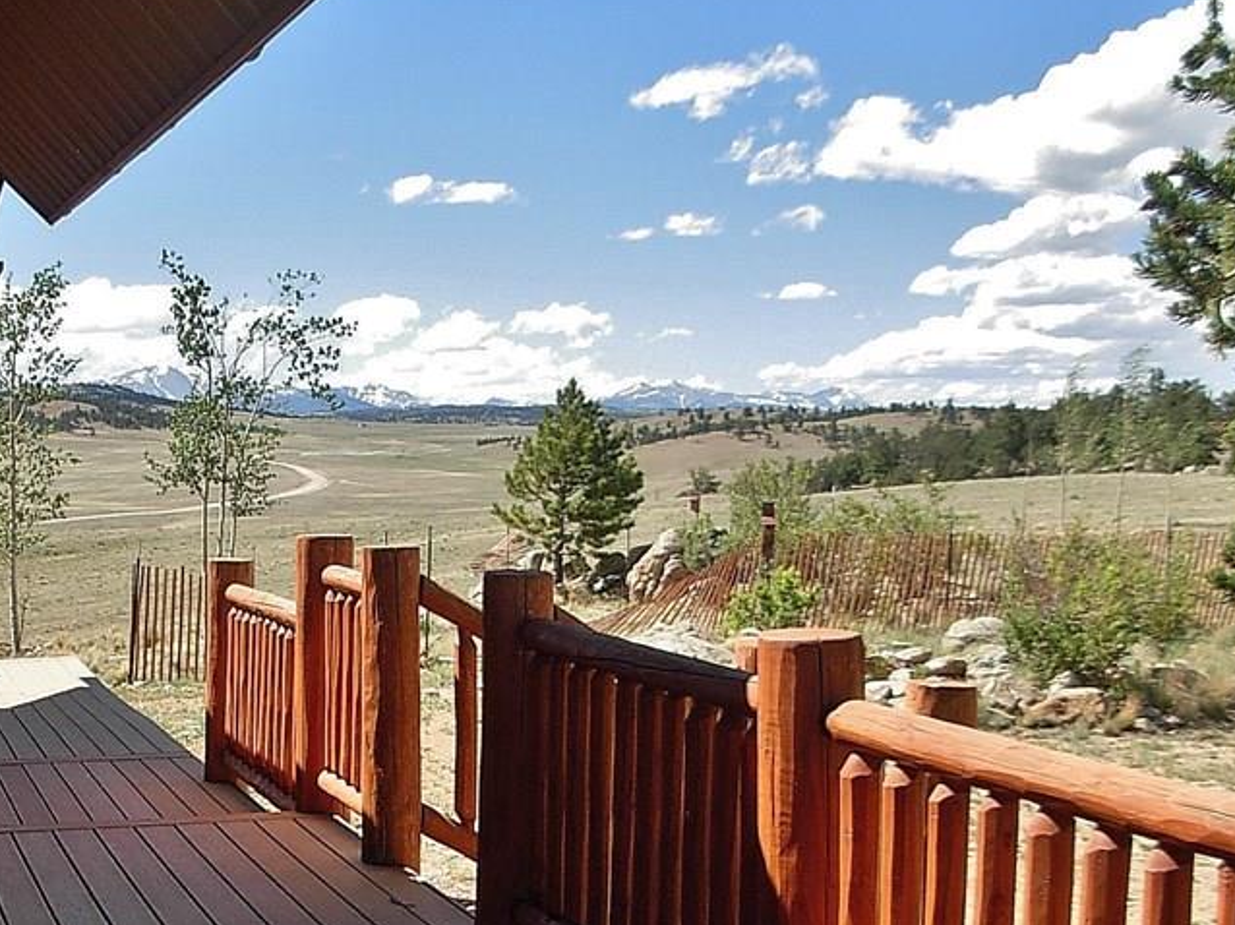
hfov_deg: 31.3
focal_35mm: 61
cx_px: 358
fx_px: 2175
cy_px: 718
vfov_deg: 23.7
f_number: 2.9
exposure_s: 1/745
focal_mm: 6.3
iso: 79
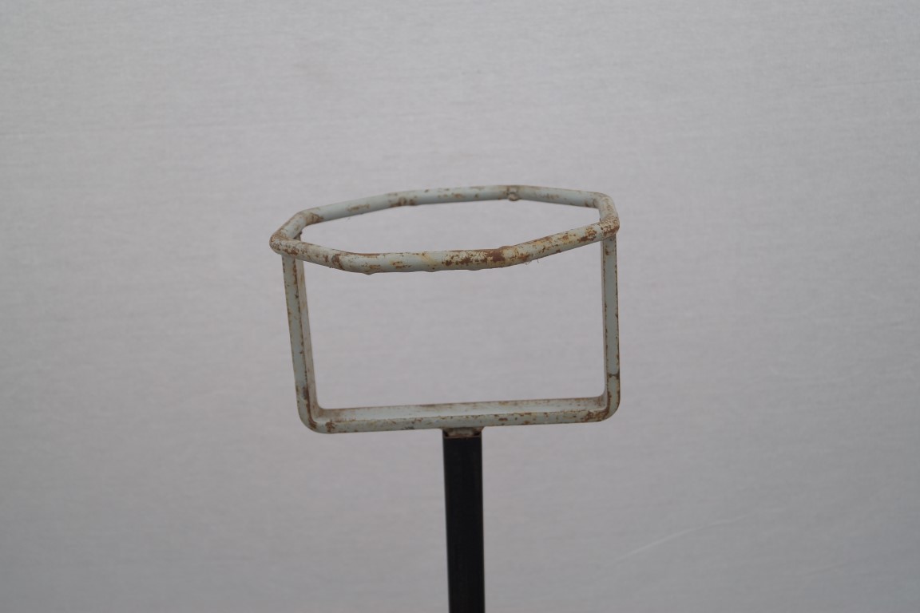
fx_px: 1073
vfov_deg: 31.9
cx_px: 460
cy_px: 306
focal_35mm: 42
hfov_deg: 46.4
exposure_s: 1/160
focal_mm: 28
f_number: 4.5
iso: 125
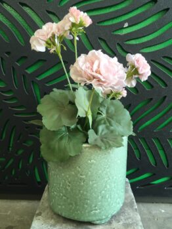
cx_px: 86
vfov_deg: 61.6
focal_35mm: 29
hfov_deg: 48.3
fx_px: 192
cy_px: 114
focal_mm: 4.15
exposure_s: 1/33
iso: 25
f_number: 2.2
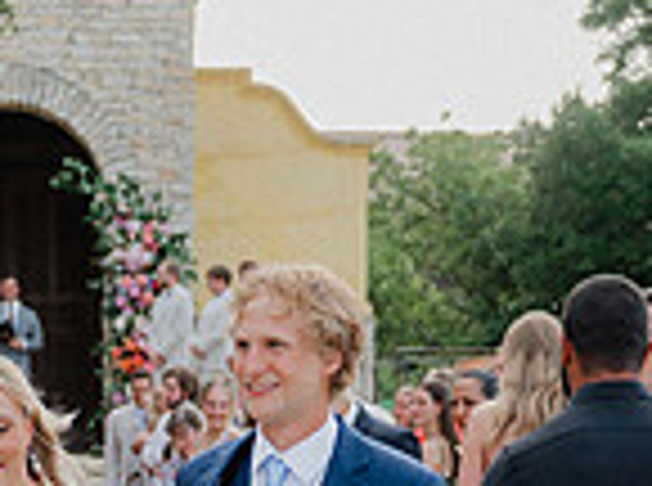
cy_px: 752
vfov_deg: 11.5
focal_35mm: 123
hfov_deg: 16.0
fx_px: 2311
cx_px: 140
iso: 280
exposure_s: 1/2500
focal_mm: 28
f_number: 2.8
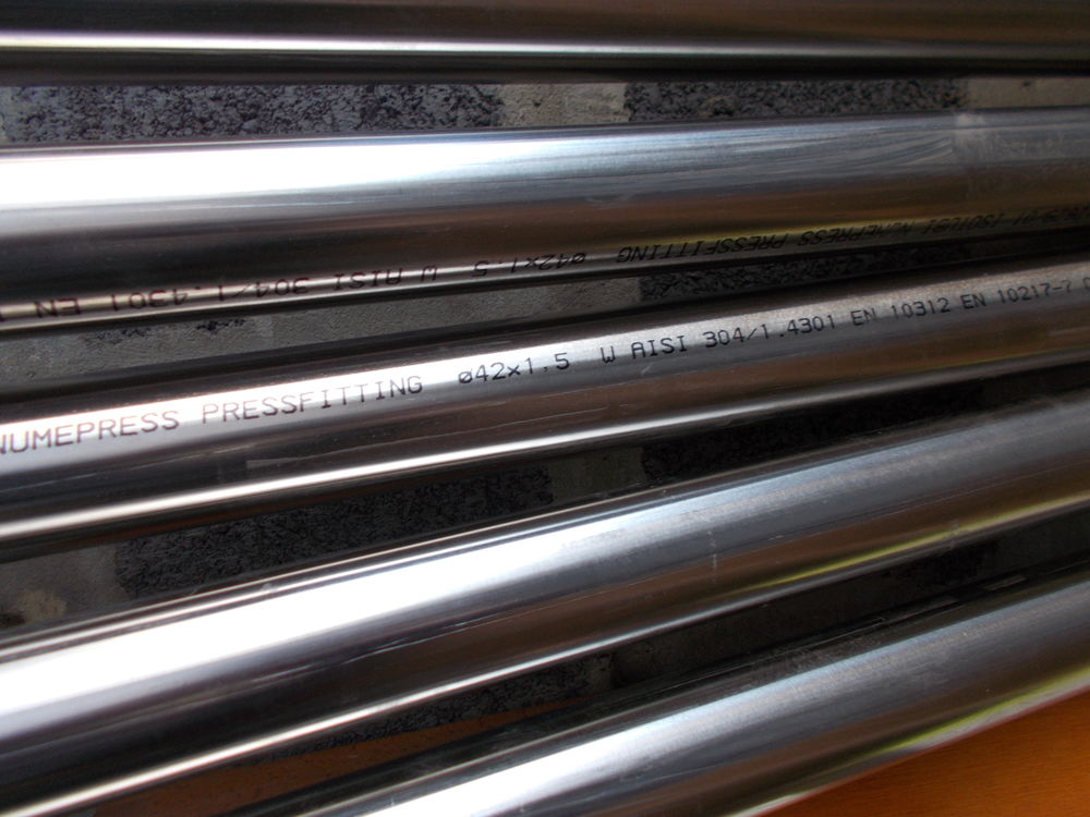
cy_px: 408
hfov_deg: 67.3
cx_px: 545
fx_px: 819
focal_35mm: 26
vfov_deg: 53.1
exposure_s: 1/25
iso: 80
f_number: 3.2
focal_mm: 4.6
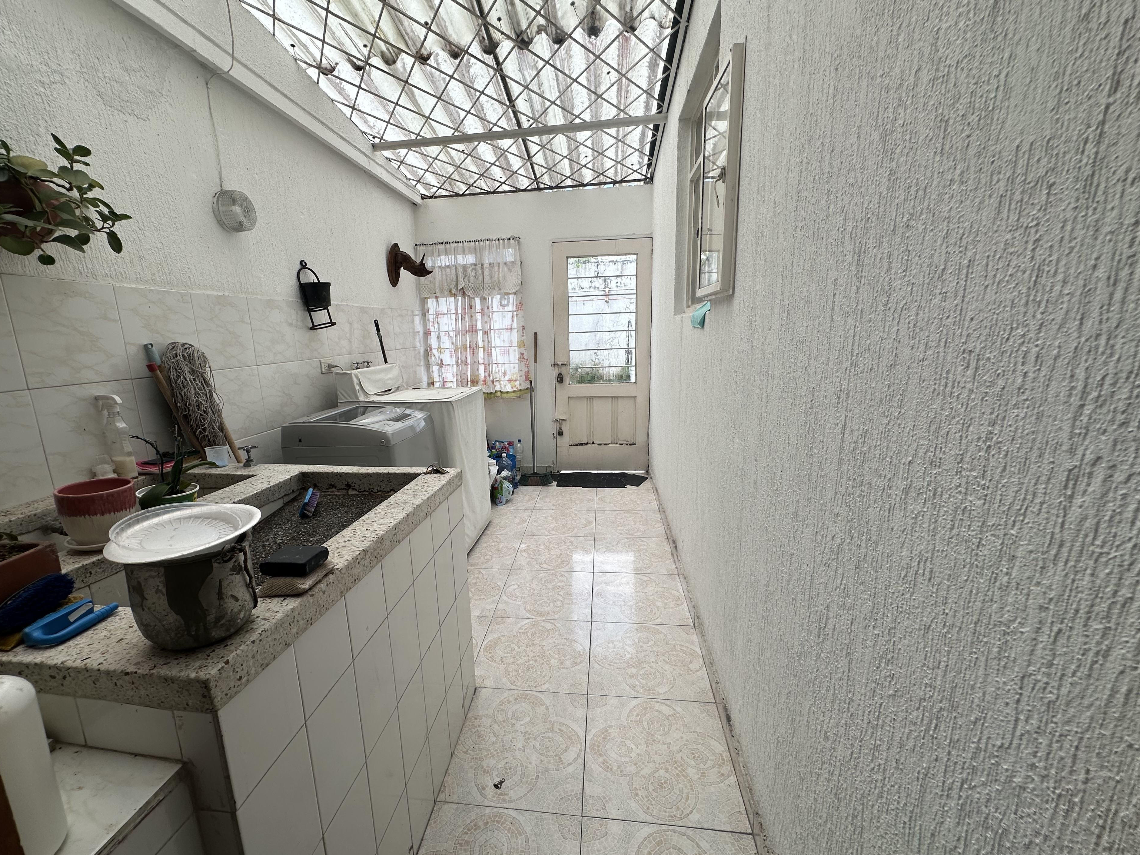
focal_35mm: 15
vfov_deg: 81.7
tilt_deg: -12.6
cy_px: 439
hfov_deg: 98.1
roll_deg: -0.1
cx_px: 535
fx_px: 494
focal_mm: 2.22
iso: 40
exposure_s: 1/348
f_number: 2.2
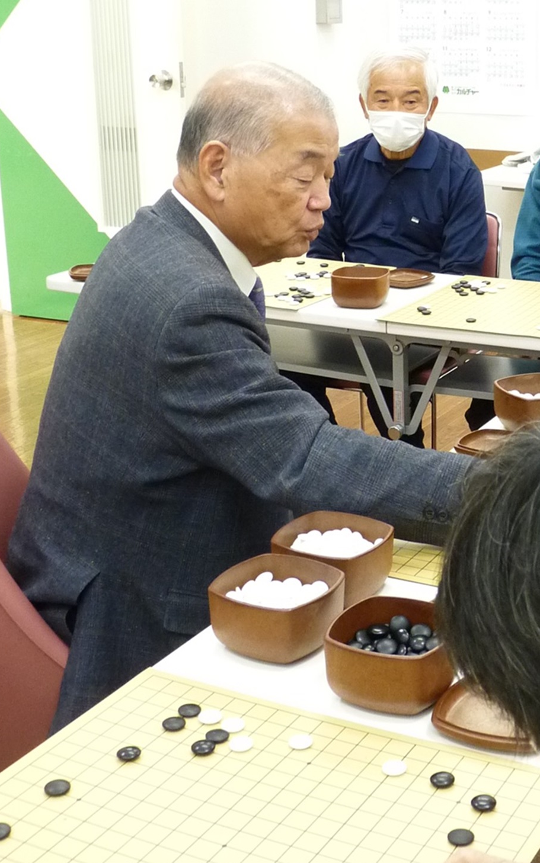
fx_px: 1295
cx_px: 481
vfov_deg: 36.8
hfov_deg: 23.0
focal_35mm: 55
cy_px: 365
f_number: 2.8
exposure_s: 1/30
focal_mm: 4.8
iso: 320
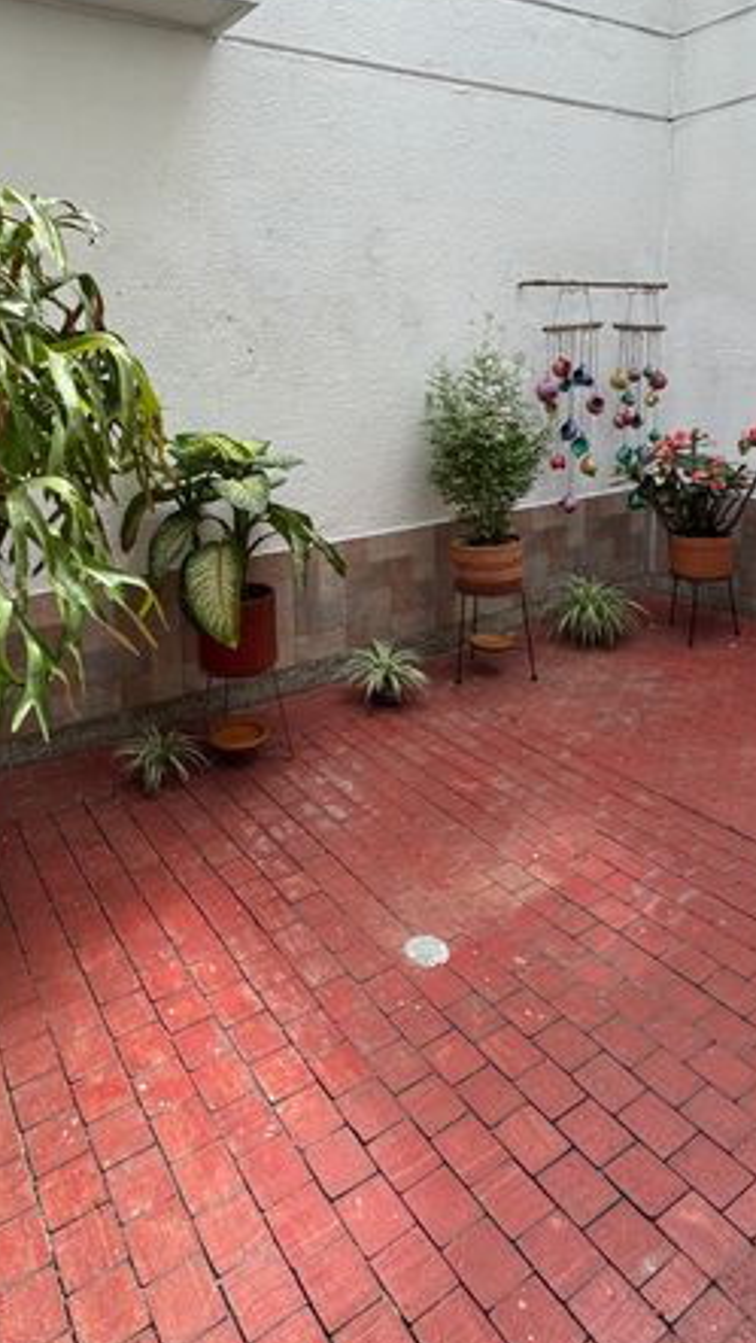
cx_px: 285
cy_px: 482
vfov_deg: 76.9
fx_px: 819
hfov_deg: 49.1
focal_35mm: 23
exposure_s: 1/625
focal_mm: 2.22
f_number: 2.2
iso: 40
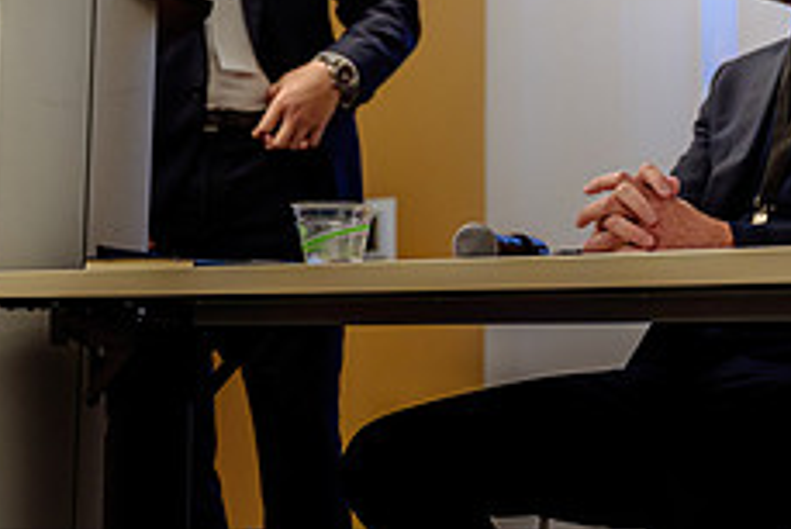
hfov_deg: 17.9
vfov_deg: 12.6
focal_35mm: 109
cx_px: 922
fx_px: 2396
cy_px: 171
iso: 1000
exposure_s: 1/160
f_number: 2.8
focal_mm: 43
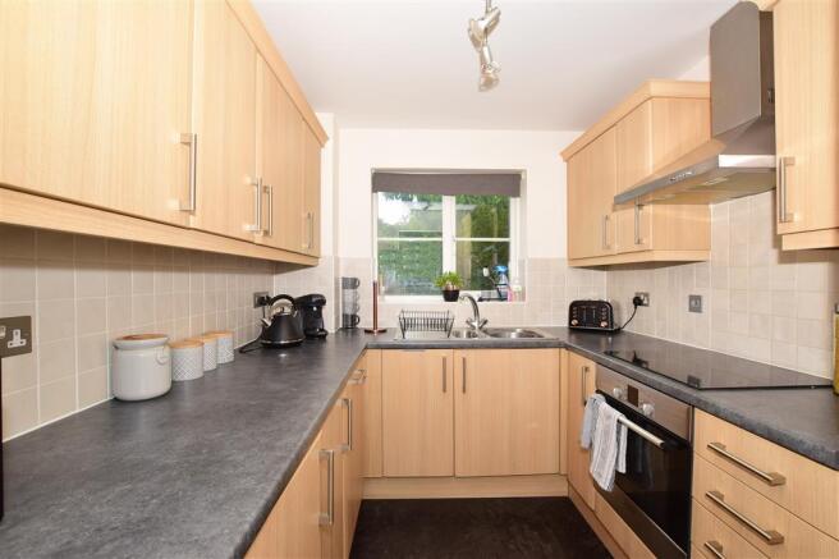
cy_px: 280
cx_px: 420
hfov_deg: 100.4
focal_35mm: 15
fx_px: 349
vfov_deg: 77.3
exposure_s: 1/200
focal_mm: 10
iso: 400
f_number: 9
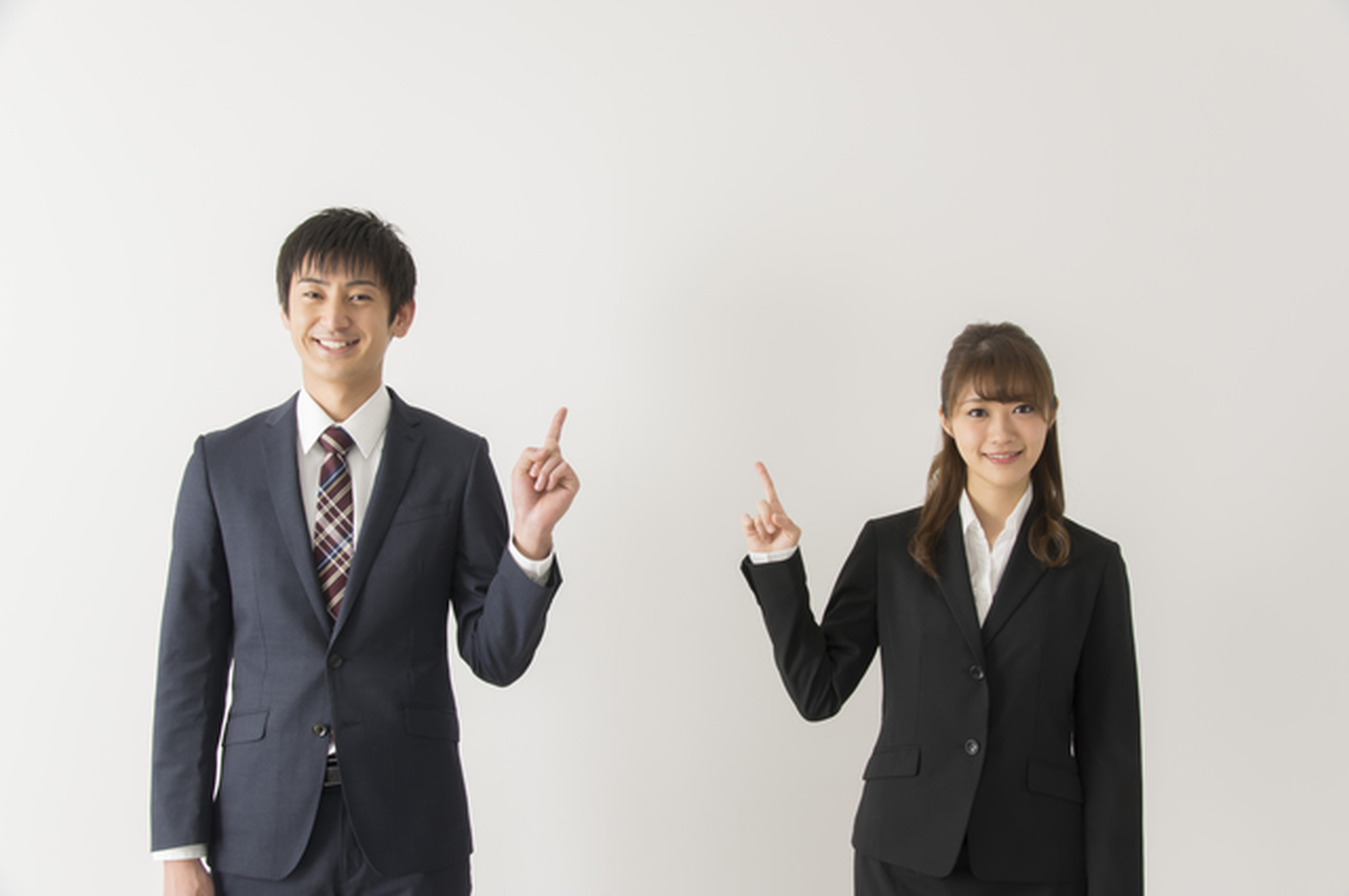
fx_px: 1722
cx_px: 674
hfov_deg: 42.8
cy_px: 448
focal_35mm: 46
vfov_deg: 29.2
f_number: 9
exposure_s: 1/125
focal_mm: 31
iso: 200
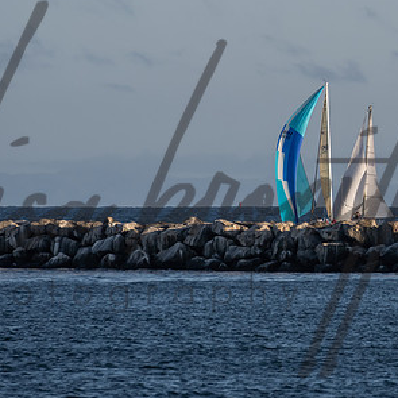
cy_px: 71
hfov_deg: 3.3
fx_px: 6881
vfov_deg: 3.3
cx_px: 379
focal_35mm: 529
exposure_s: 1/1250
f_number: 6.3
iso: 320
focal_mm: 200
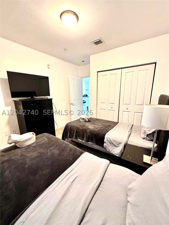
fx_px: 91
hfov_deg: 85.7
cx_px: 84
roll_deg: +0.3
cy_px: 112
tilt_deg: -12.8
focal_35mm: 14
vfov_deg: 102.1
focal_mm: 2.22
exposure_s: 1/60
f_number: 2.2
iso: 500
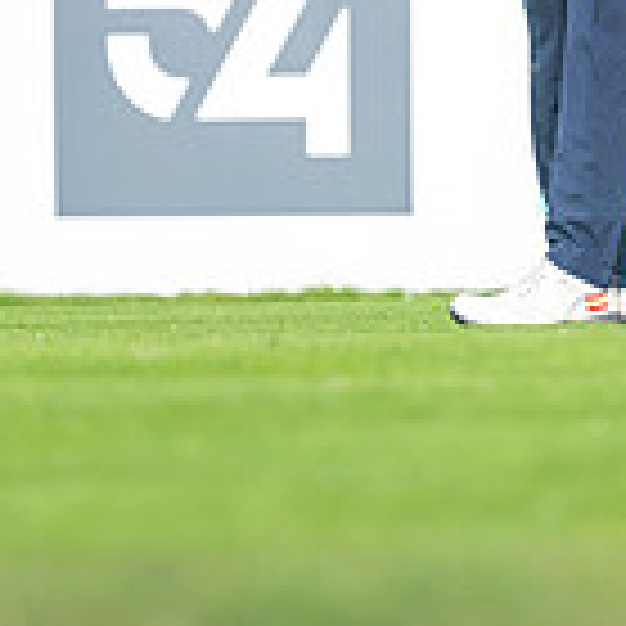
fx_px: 16900
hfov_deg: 2.1
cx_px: 342
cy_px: -311
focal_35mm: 826
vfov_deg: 2.1
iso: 400
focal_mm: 300
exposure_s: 1/1600
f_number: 5
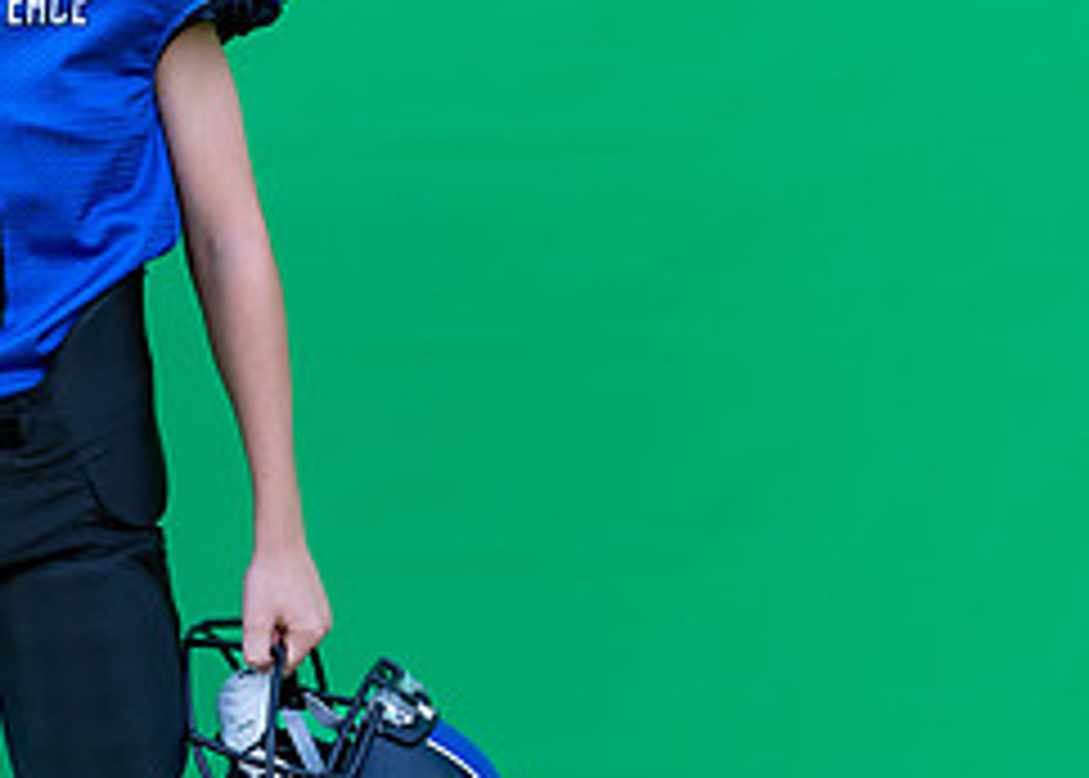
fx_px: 3960
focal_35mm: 128
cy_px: 216
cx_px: 45
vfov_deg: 11.2
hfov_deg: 15.4
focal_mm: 50
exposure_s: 1/400
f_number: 2.8
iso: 160
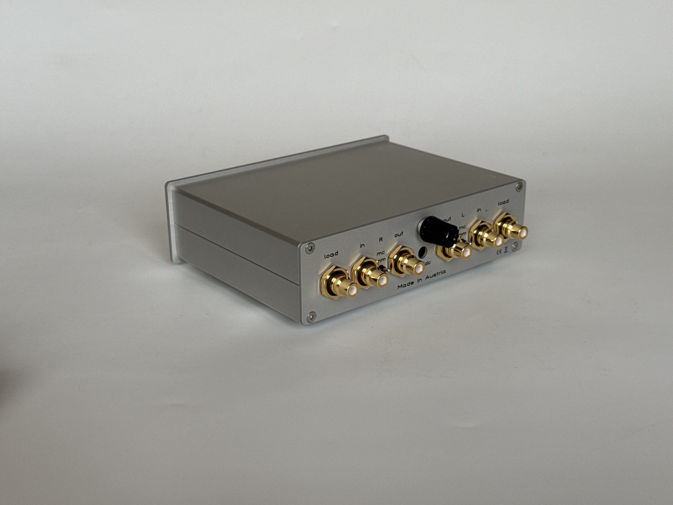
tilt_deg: -21.8
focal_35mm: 48
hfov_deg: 39.7
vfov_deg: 30.3
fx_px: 933
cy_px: 252
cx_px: 336
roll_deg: -0.2
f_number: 1.78
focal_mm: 6.76
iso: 64
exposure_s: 1/221
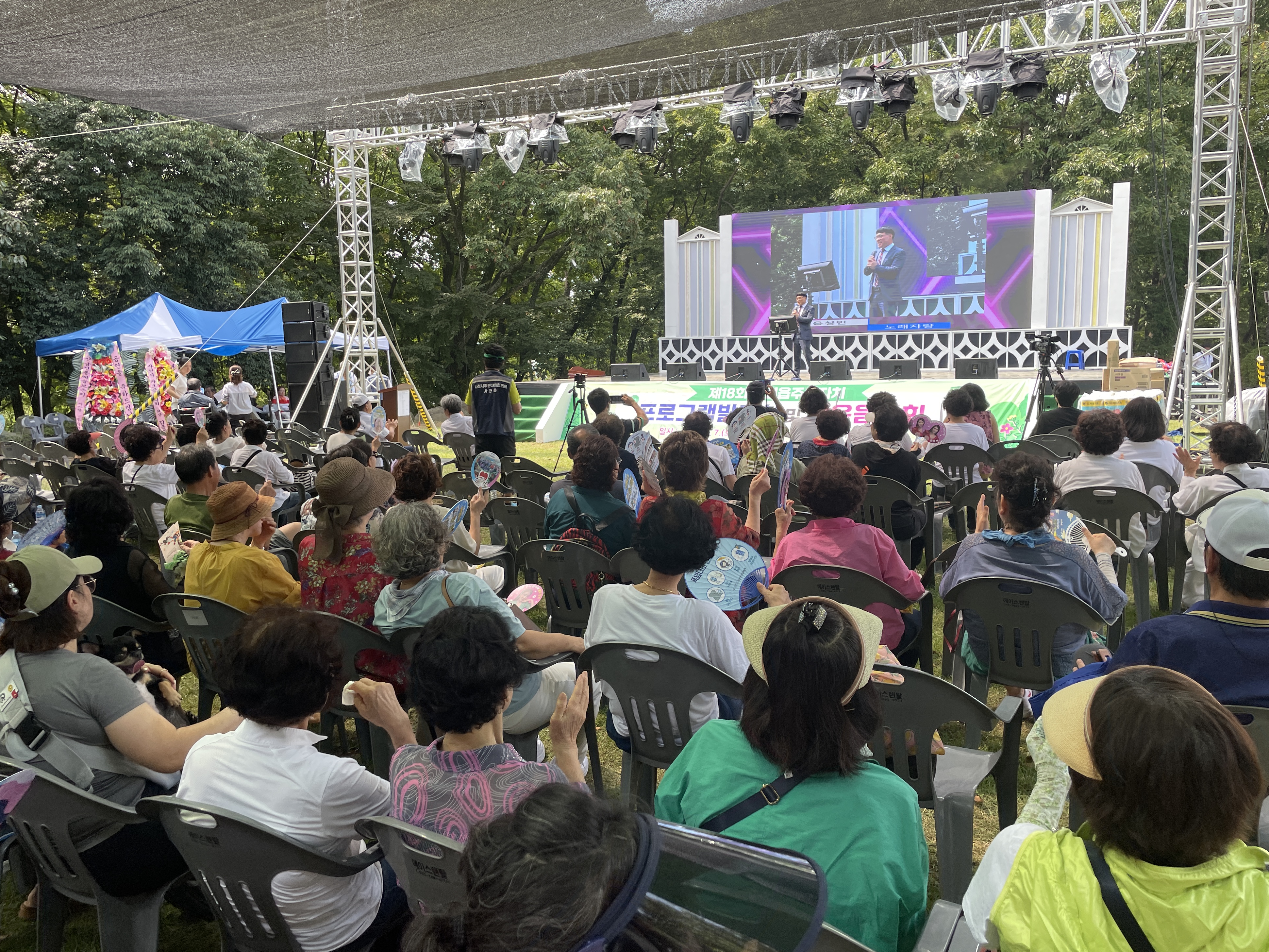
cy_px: 460
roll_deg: +0.4
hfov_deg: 65.3
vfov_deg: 51.3
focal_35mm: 27
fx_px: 990
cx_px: 620
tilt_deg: -7.2
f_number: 1.6
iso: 32
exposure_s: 1/485
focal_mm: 4.2
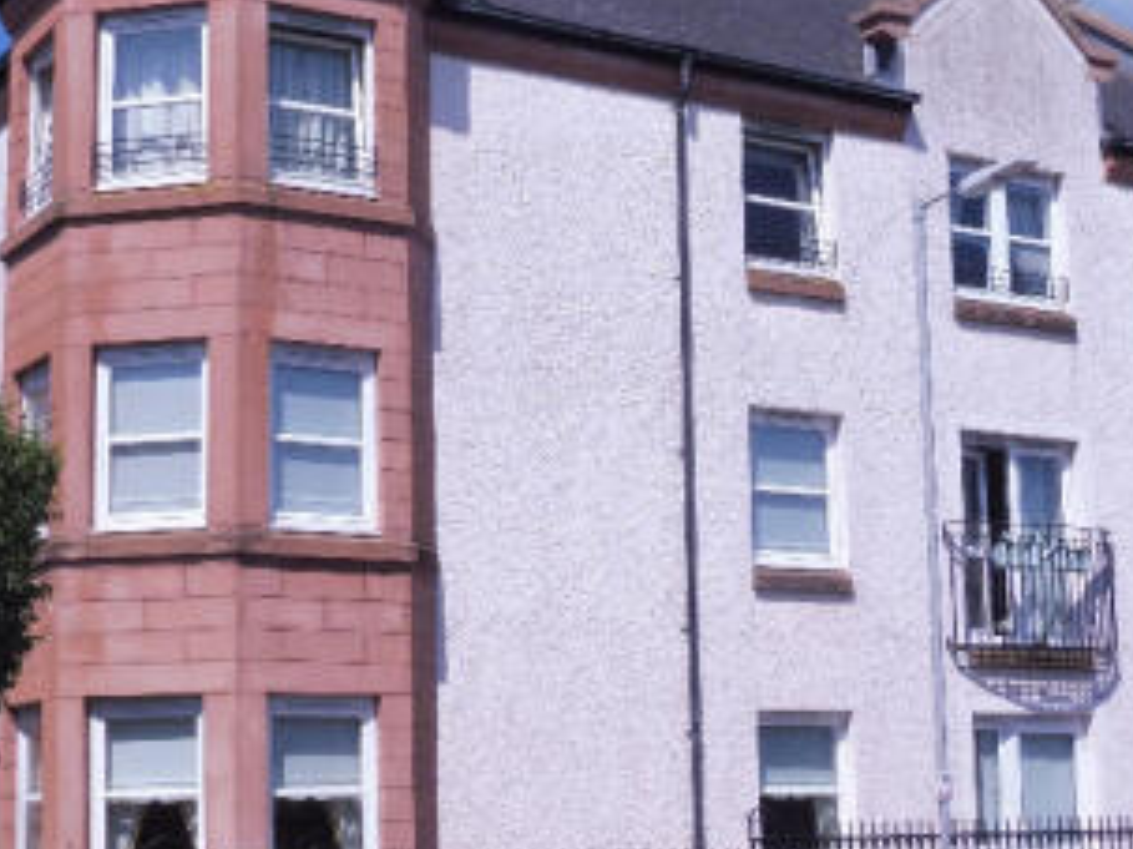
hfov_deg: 26.0
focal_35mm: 75
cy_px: 481
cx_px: 604
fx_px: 2454
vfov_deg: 19.6
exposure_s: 1/1300
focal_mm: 6.9
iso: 100
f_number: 5
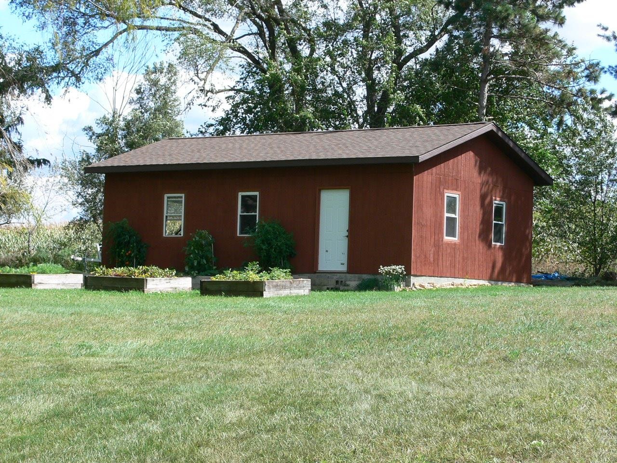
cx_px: 308
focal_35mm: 95
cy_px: 232
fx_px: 1693
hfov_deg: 20.7
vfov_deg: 15.6
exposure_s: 1/160
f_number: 5.6
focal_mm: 13.7
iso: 80
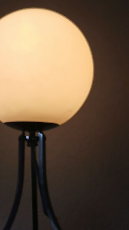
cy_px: 137
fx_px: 492
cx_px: 13
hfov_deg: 14.8
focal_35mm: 81
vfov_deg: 26.2
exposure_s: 1/383
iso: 50
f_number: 1.8
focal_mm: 5.58
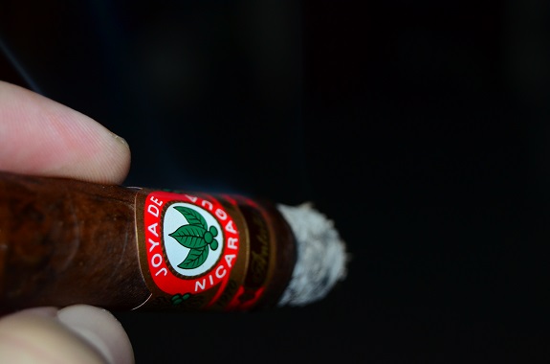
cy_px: 182
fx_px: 1257
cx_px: 275
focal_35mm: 82
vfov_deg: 16.5
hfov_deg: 24.7
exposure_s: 1/60
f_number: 5.6
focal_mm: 55
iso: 800
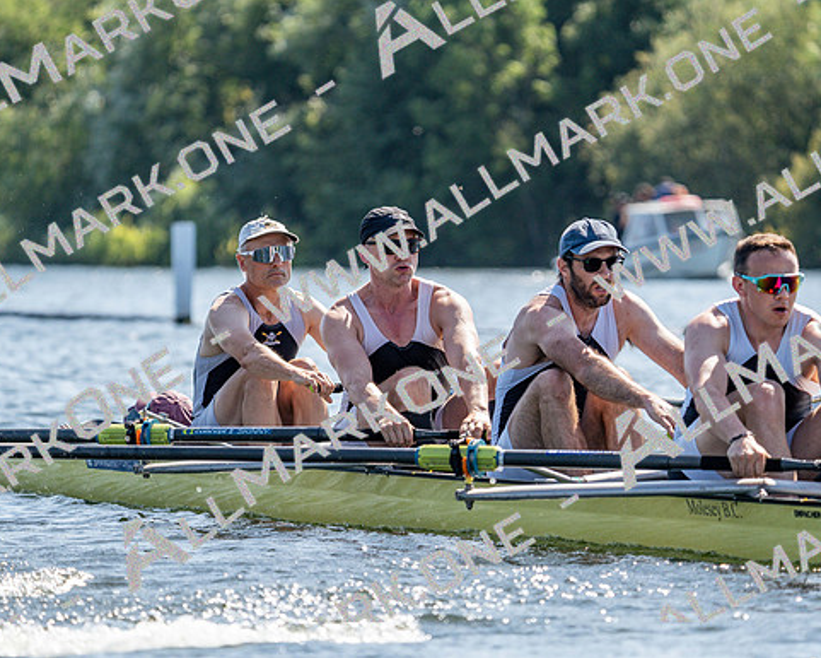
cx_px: 469
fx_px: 7947
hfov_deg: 5.9
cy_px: 329
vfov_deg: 4.7
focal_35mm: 327
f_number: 5.6
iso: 400
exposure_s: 1/2000
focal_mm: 289
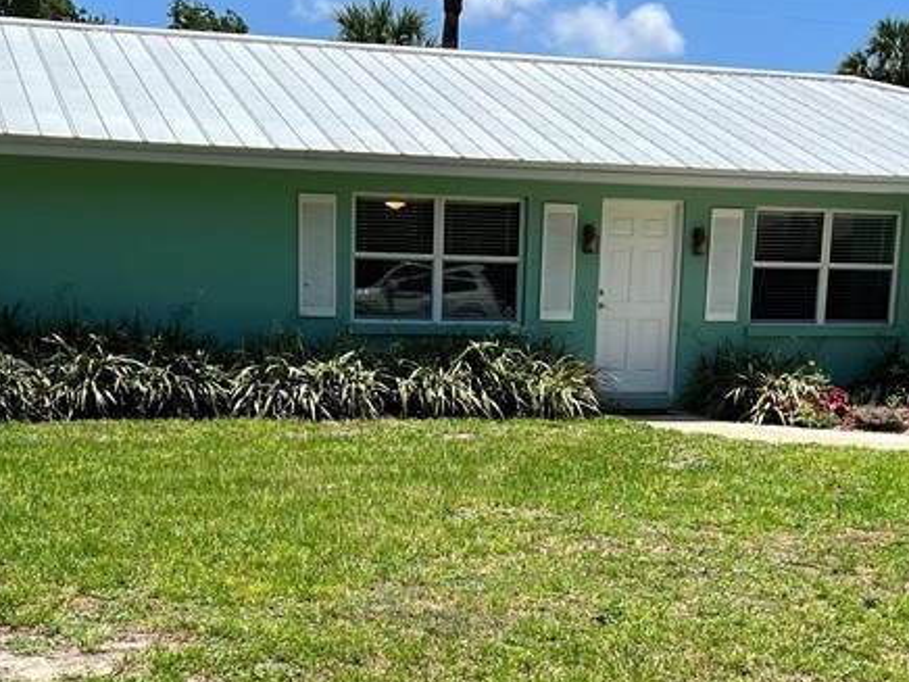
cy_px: 619
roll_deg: -1.7
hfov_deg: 31.7
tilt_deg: -13.0
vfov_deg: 23.4
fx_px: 1602
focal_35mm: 61
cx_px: 450
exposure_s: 1/3704
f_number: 1.5
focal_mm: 5.7
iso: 50
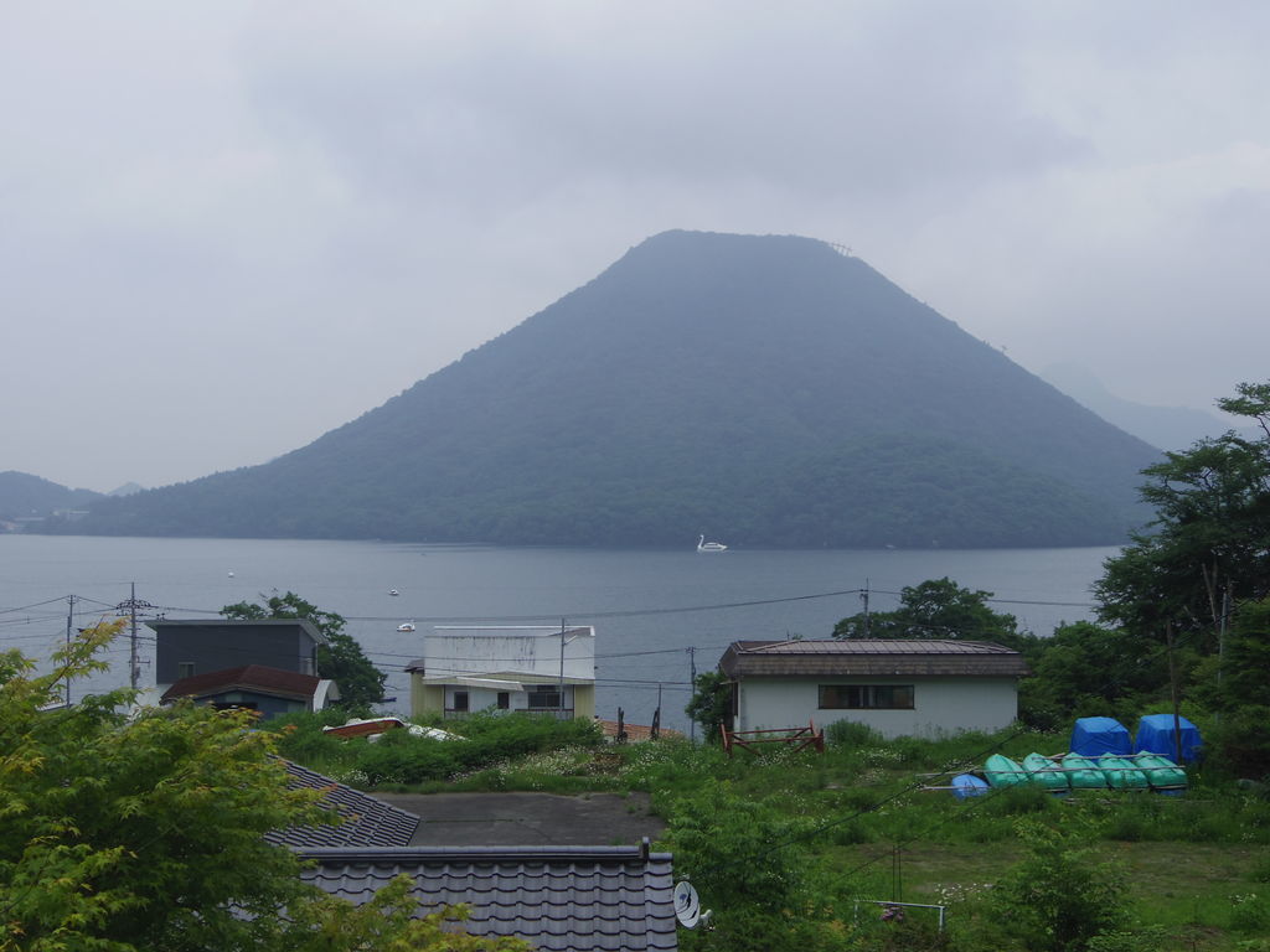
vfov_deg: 30.9
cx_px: 635
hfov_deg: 40.4
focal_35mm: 47
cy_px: 476
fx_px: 1724
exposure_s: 1/1250
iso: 125
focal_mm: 8.5
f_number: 4
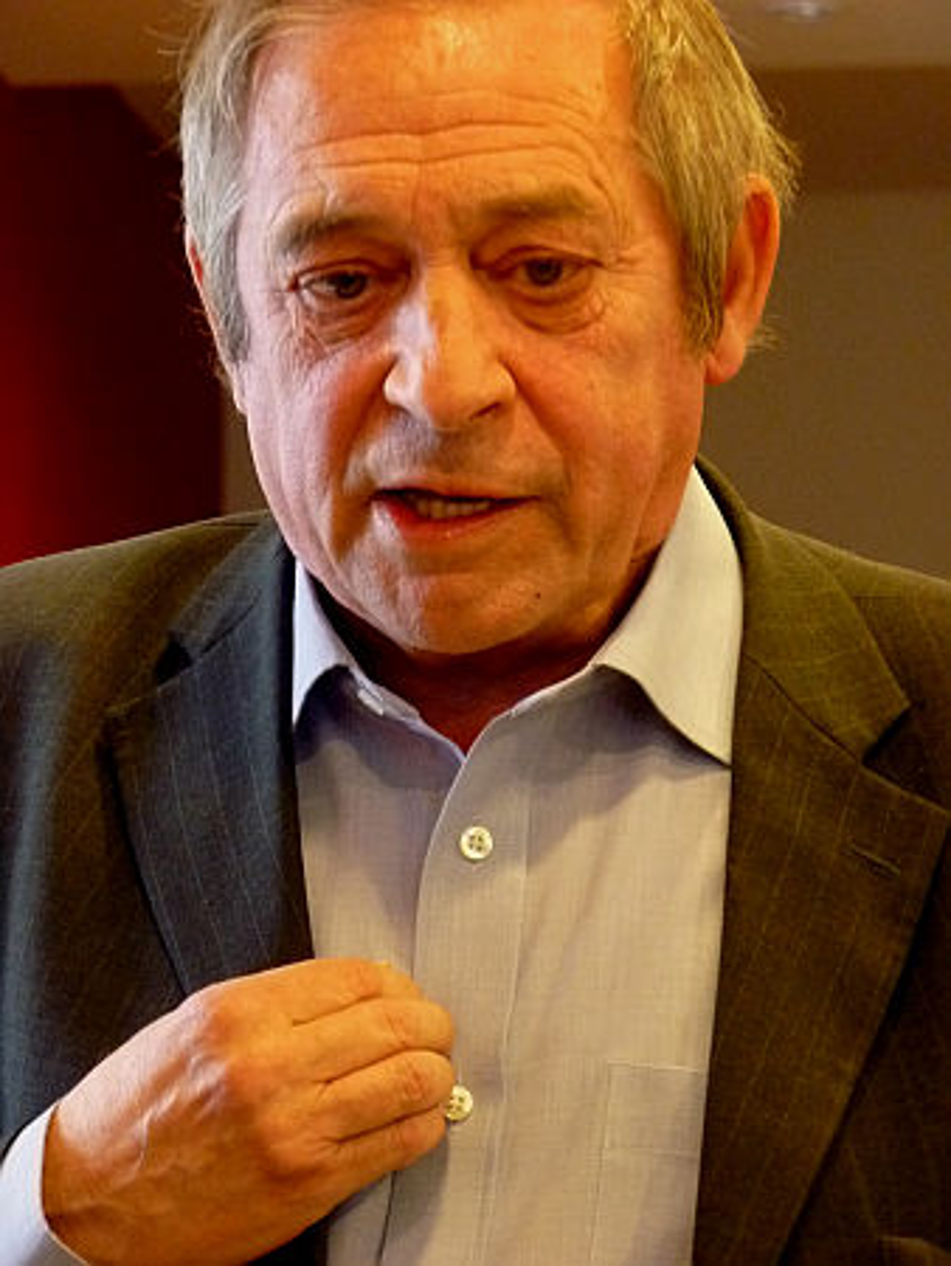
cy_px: 633
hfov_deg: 7.7
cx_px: 476
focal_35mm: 192
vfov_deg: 10.3
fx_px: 7026
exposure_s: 1/50
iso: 800
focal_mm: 34.2
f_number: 3.7
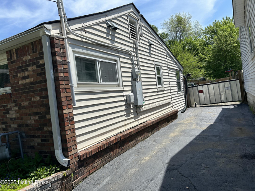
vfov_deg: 53.0
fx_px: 191
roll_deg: +6.7
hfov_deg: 67.3
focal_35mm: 26
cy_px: 96
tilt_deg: -0.8
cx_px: 128
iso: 50
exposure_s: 1/3831
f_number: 1.5
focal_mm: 5.7
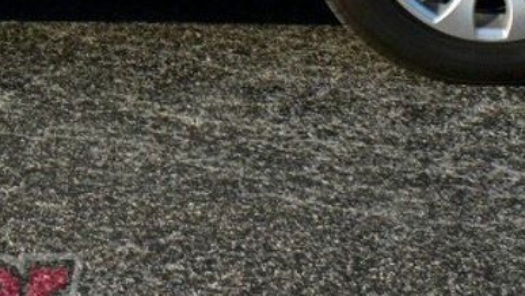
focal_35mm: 174
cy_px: -364
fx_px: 2423
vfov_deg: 6.7
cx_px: -184
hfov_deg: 12.0
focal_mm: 22
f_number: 5
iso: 200
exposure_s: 1/2000
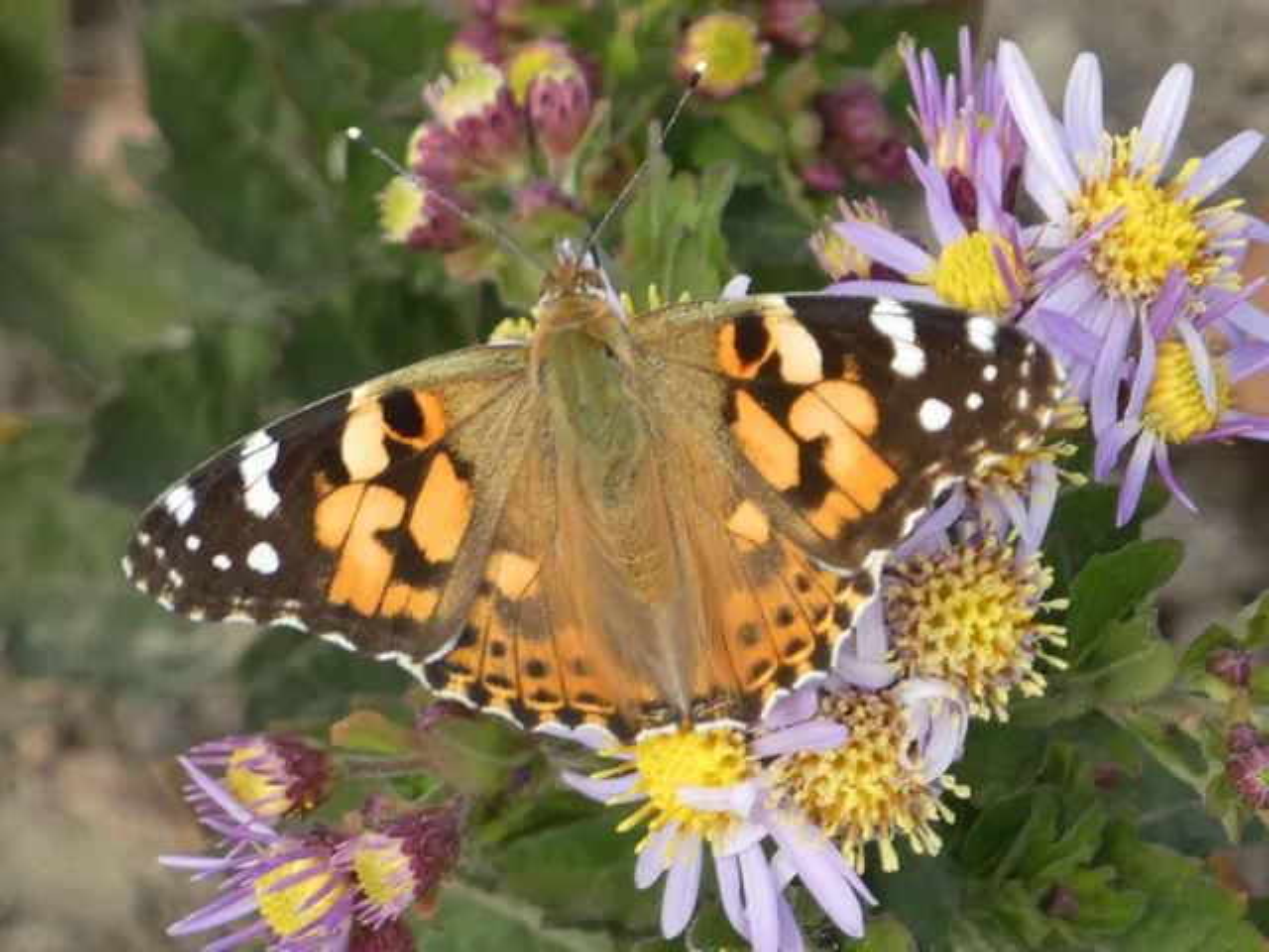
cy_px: 476
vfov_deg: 2.1
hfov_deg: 2.8
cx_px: 634
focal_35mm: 700
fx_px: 25662
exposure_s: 1/100
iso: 160
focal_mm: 125.5
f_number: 5.6
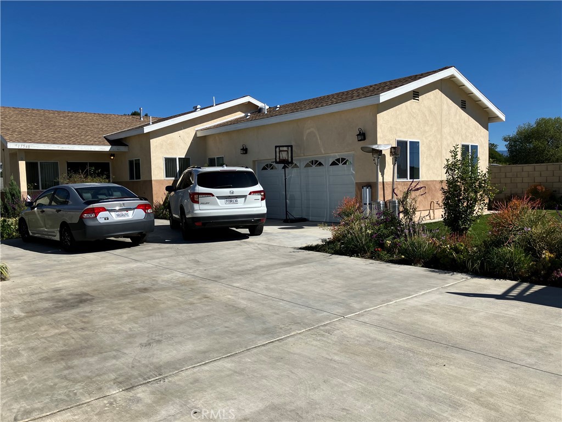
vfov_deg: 49.7
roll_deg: +1.8
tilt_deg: -4.0
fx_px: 455
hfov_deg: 63.4
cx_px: 281
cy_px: 211
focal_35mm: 28
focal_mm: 3.99
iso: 32
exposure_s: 1/3745
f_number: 1.8
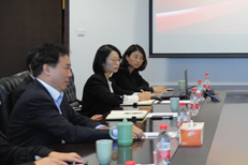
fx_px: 572
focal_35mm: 83
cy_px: 24
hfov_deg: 23.1
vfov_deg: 16.3
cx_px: 266
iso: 640
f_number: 4
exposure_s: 1/30
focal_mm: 32
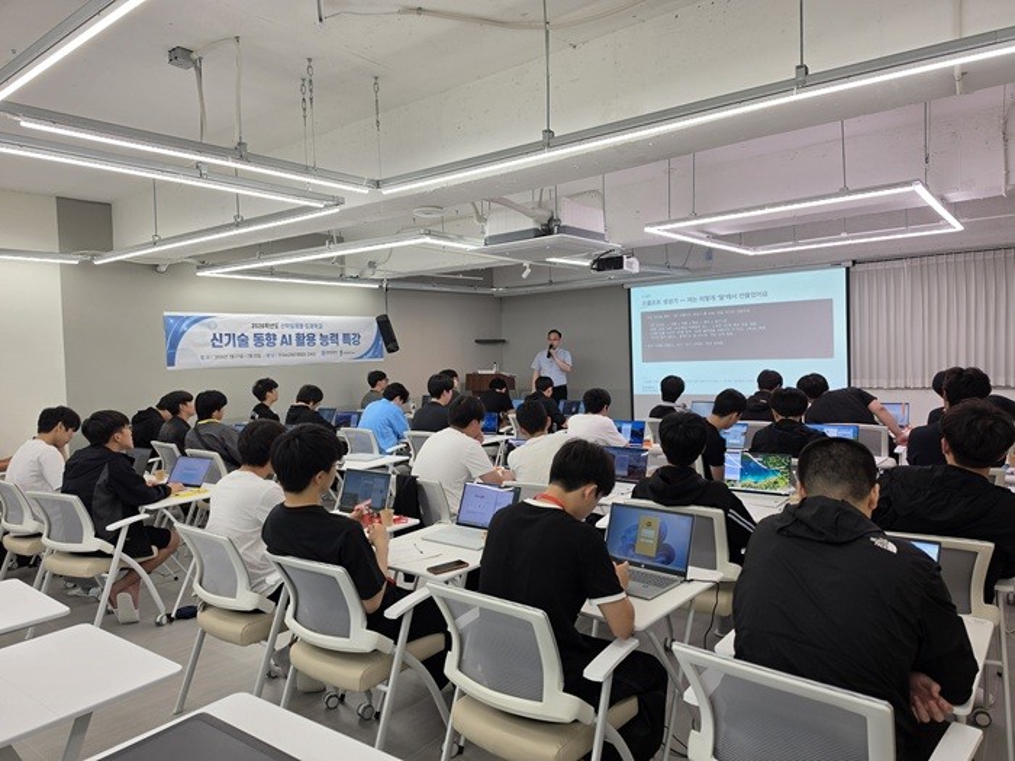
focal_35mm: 23
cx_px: 508
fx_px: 674
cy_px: 380
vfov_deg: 58.9
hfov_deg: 73.9
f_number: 1.4
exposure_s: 1/120
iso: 25
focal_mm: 6.5
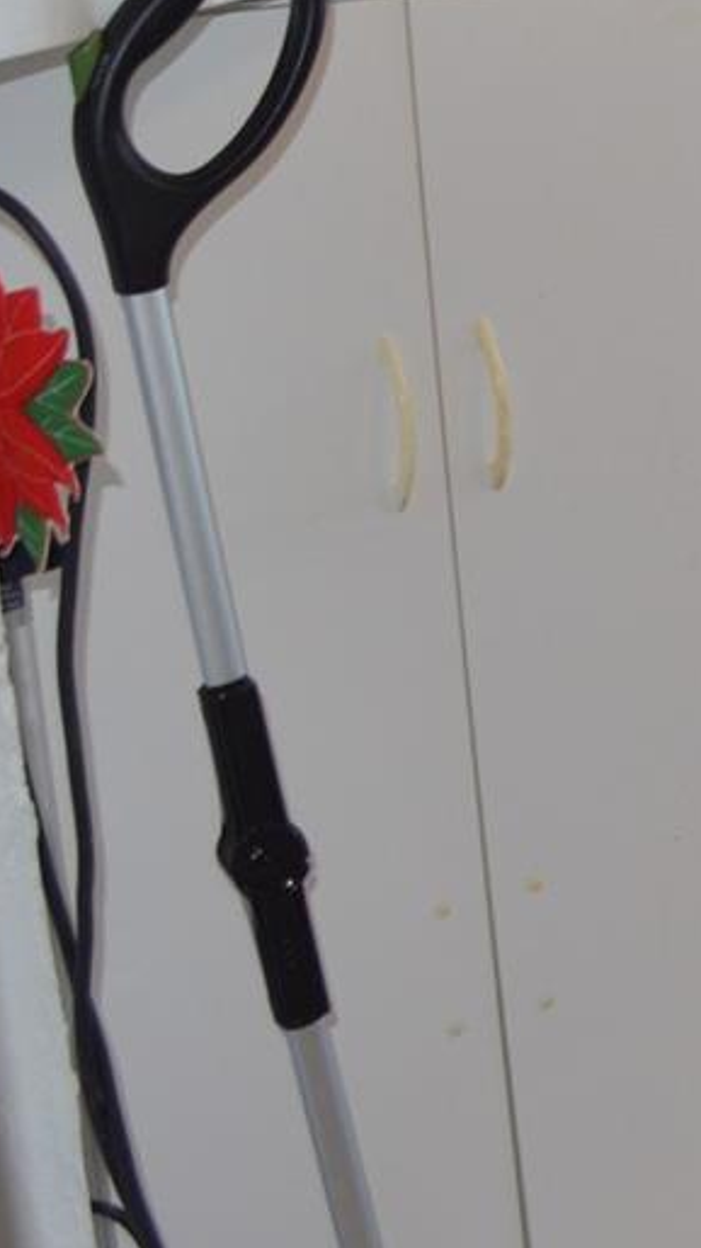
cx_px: 1683
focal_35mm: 88
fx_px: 2909
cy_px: 229
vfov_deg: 23.8
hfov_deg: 11.4
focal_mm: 18
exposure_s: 1/60
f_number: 4
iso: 400
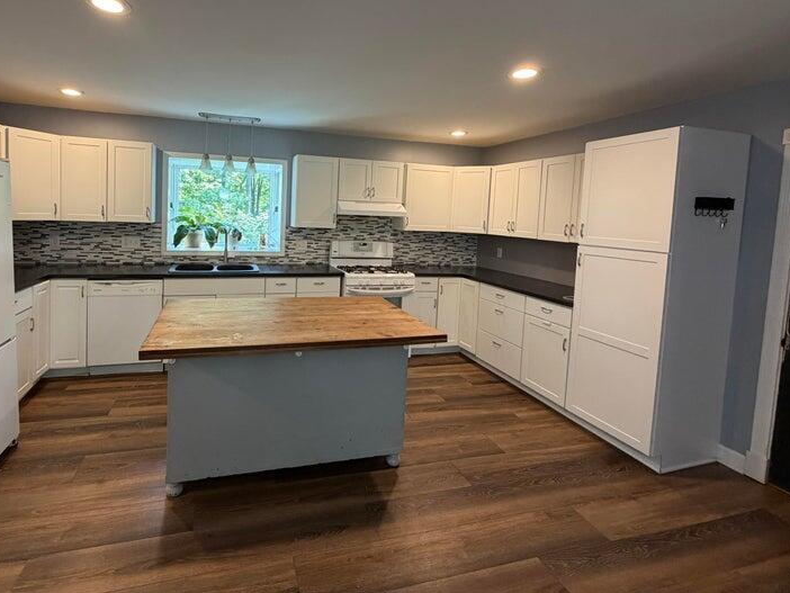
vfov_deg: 73.9
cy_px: 234
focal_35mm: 17
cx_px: 322
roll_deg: -2.0
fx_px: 388
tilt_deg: -4.2
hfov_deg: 90.0
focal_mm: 2.22
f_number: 2.2
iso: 250
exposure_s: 1/60
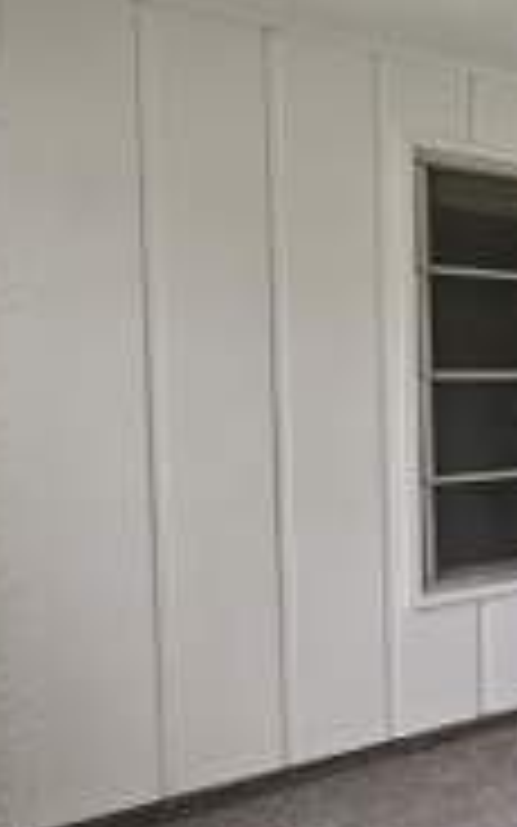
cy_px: 409
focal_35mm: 36
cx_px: 944
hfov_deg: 21.6
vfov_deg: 54.0
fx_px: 812
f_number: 2.2
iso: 64
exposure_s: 1/60
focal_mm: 2.2
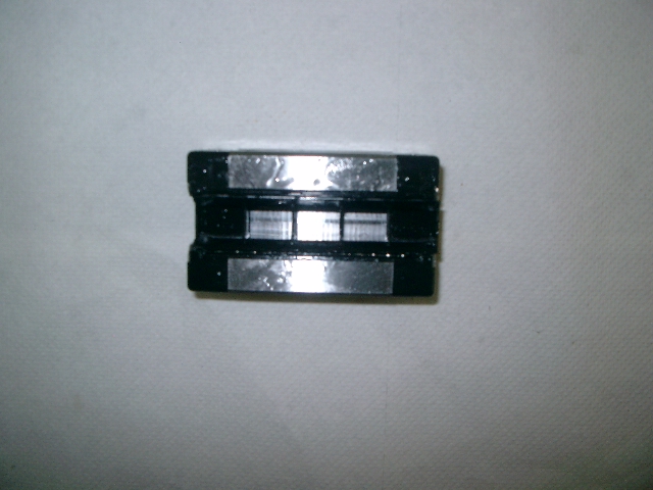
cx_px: 326
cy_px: 245
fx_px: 698
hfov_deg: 50.1
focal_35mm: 37
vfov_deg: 38.7
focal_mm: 7.6
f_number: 5
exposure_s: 1/60
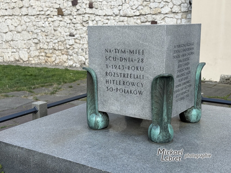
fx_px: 320
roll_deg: +0.8
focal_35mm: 48
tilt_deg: -10.2
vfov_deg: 30.3
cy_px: 86
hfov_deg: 39.7
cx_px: 116
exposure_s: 1/460
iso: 64
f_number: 1.78
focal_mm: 6.76
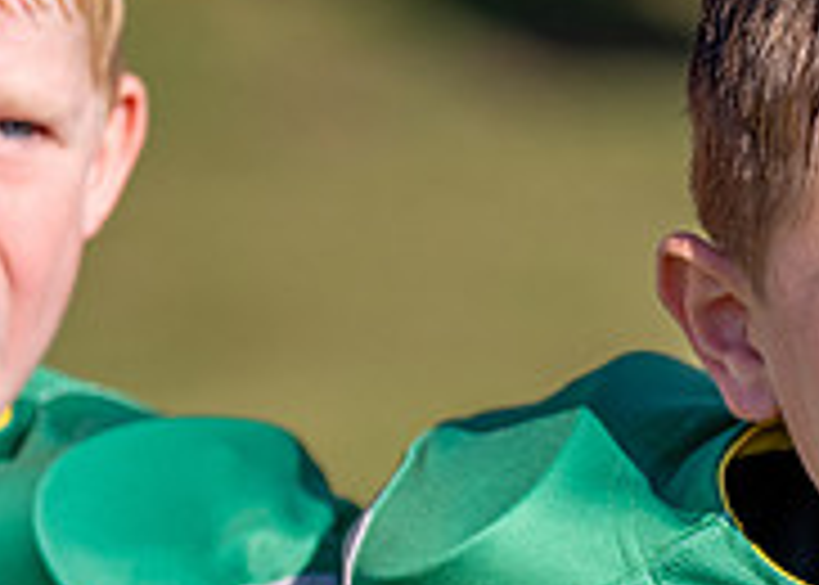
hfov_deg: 3.6
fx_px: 13049
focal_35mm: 561
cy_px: 418
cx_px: 937
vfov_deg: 2.6
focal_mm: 155
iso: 250
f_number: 2.8
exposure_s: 1/4000
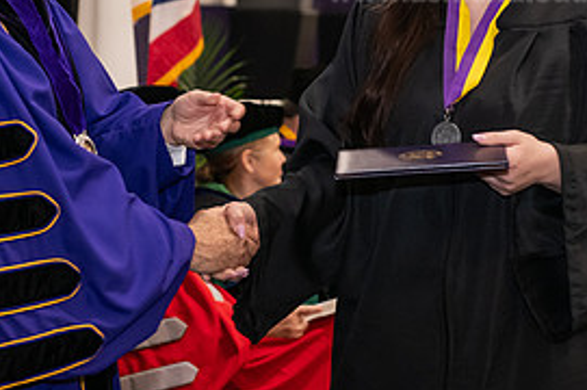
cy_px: 38
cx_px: 230
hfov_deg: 13.7
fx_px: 2443
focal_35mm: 150
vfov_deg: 9.1
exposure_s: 1/125
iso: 2000
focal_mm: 70
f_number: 5
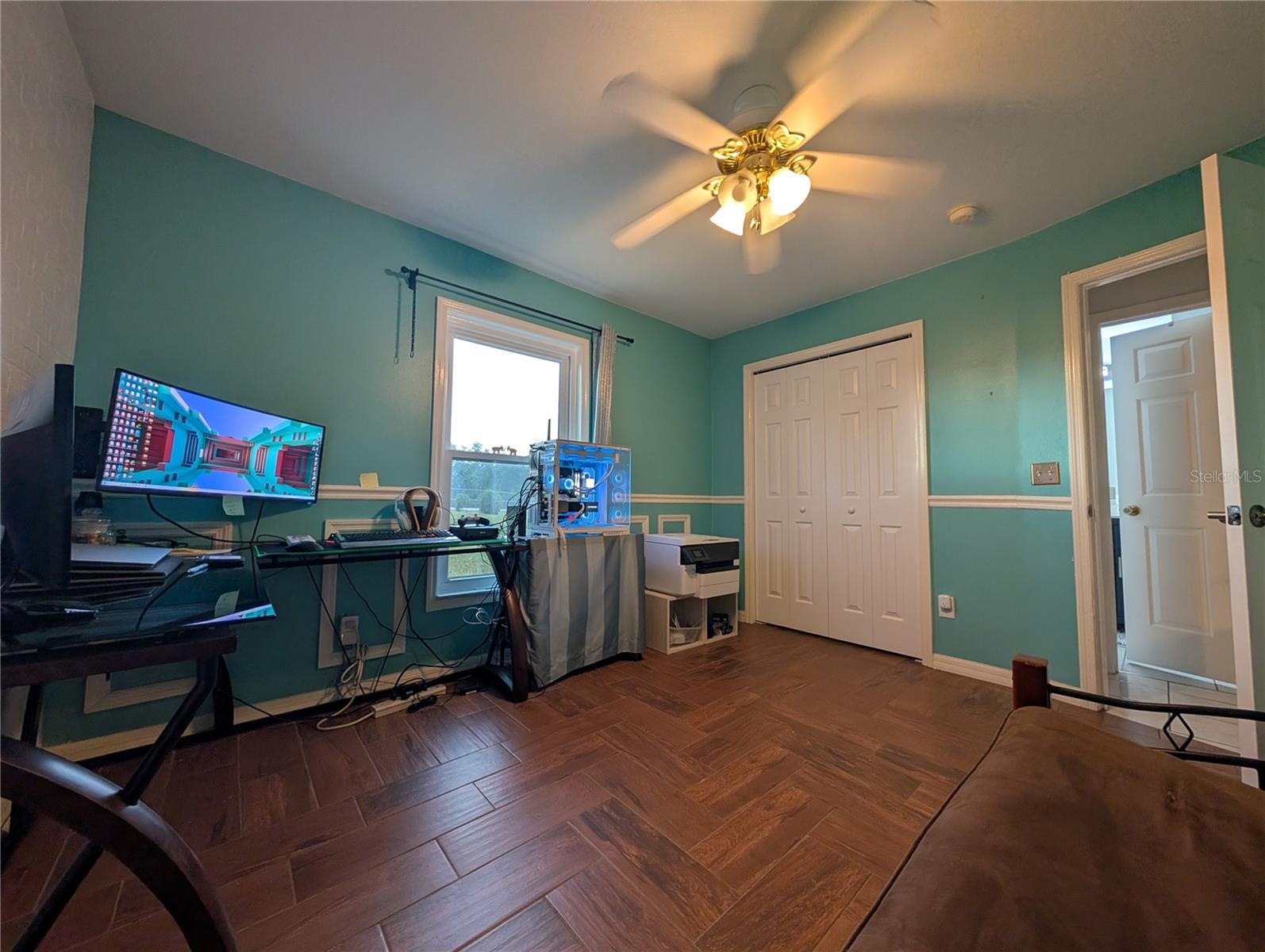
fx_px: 439
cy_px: 476
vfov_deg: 94.6
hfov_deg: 110.5
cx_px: 632
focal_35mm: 12
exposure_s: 1/120
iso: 106
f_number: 1.7
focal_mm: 2.02
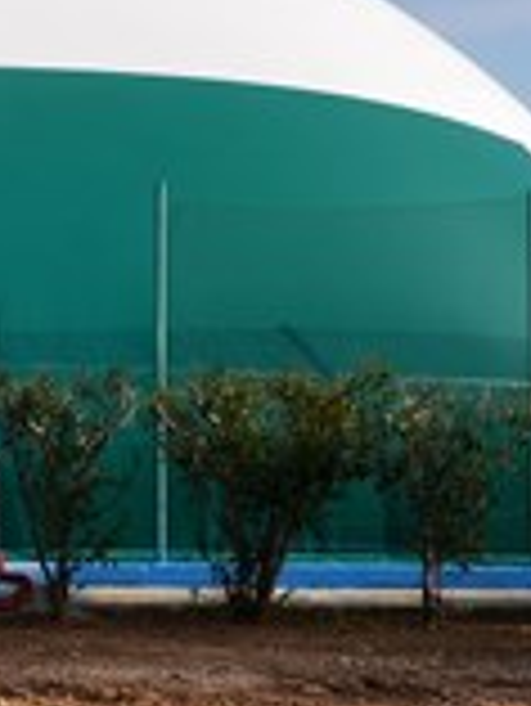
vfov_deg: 15.1
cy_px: 67
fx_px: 2635
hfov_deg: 11.2
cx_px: -171
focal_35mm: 129
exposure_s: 1/250
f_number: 8
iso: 125
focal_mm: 22
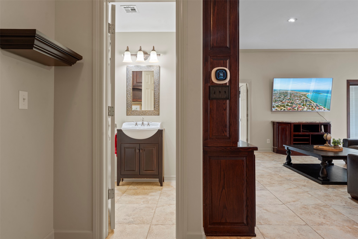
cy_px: 120
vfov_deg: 58.6
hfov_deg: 80.1
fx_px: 213
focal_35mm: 21
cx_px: 179
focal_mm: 21.4
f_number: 9
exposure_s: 1.3
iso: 200
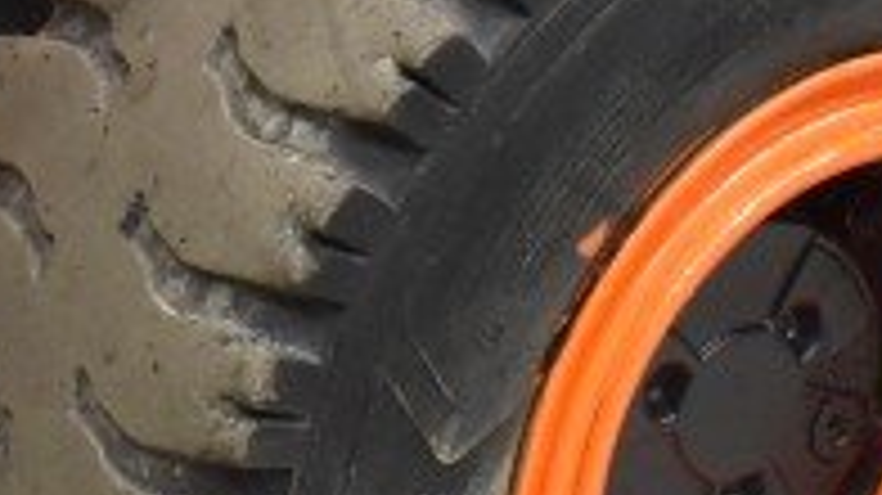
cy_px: -414
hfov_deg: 8.3
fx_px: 6059
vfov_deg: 4.6
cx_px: 266
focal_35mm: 259
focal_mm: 27
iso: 800
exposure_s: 1/13
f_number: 7.1
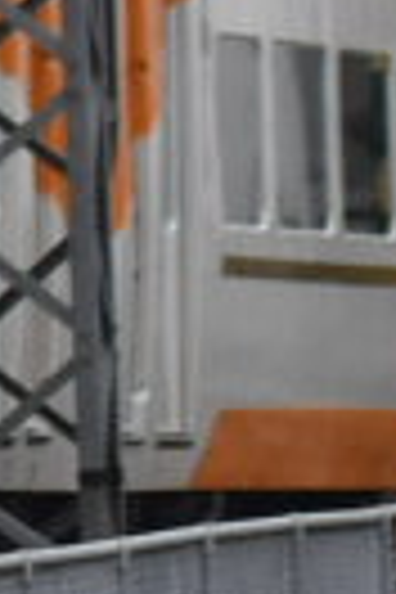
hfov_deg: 0.9
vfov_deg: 1.4
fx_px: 25158
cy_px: 104
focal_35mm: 1525
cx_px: -2344
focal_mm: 105
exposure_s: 1/800
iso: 800
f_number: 3.2
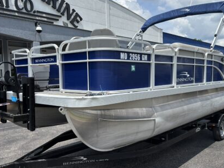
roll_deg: +1.1
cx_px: 132
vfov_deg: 41.8
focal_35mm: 34
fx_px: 220
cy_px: 82
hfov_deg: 53.7
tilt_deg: -1.5
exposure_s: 1/3413
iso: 50
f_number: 1.6
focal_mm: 5.96
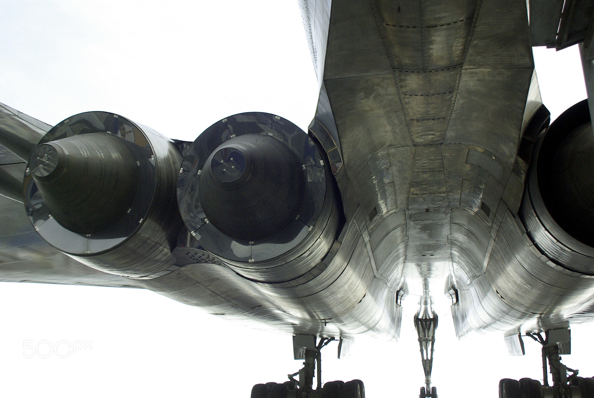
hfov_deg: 46.3
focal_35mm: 42
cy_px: 199
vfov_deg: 32.0
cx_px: 297
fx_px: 694
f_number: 7.1
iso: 500
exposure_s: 1/400
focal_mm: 28
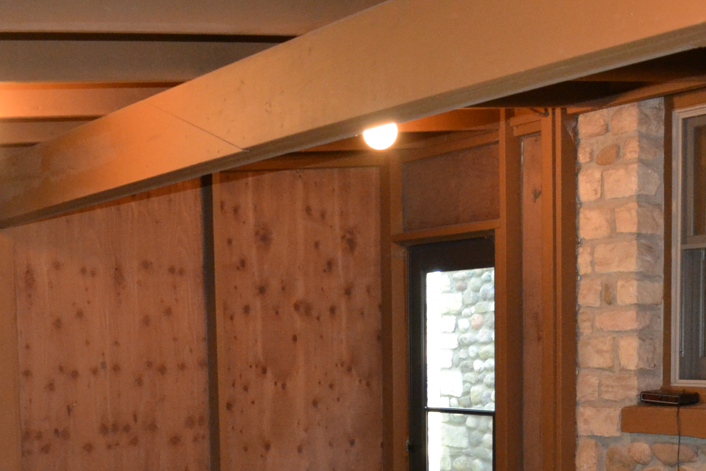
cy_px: 477
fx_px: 1216
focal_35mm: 62
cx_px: 342
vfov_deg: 21.1
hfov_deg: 32.4
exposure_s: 1/60
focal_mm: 18
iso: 2000
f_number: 3.5
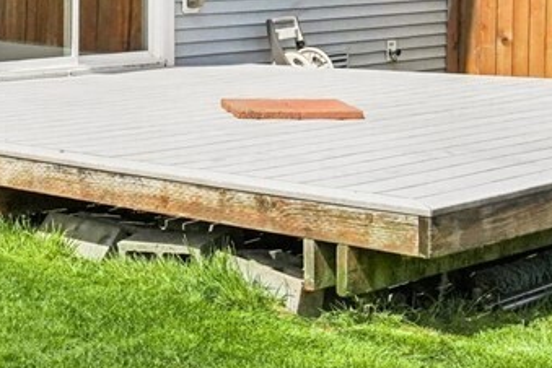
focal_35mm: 80
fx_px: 1227
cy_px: -519
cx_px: -320
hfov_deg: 20.8
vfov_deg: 12.9
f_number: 8
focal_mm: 16
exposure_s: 1/3200
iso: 1600
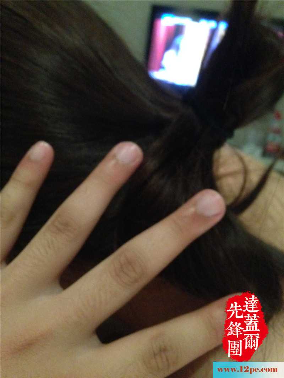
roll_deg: -8.2
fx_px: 361
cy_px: 189
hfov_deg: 43.0
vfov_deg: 55.3
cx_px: 142
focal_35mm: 33
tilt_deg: -7.5
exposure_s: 1/15
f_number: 2.4
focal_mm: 4.12
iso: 800
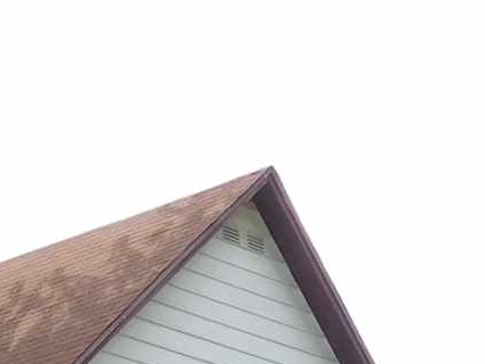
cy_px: 661
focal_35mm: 144
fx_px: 2017
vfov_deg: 9.8
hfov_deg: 13.4
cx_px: -80
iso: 125
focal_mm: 5.3
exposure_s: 1/400
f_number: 3.2
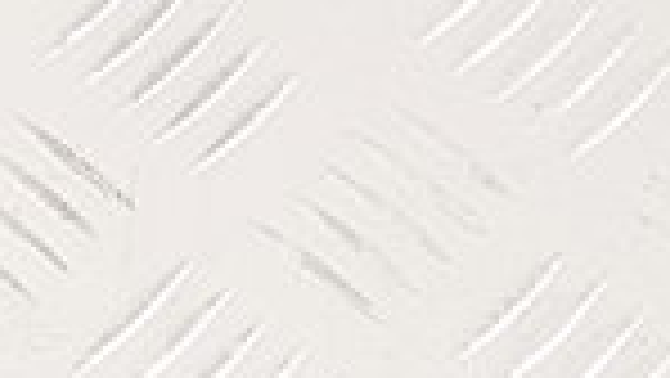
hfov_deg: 10.5
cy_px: 1440
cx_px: -436
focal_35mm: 195
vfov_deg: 5.5
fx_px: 3466
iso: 50
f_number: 1.7
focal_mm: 4.2
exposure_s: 1/100
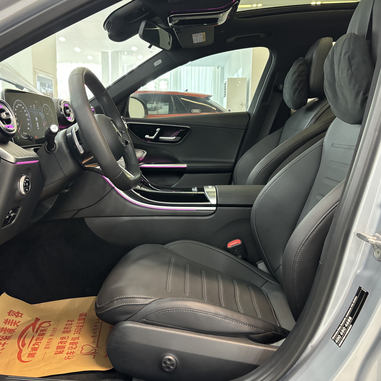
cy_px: 189
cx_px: 154
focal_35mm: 31
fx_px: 386
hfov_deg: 52.2
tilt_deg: -9.4
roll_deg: +0.5
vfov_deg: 52.5
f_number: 1.6
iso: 400
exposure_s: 1/50
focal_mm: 5.96
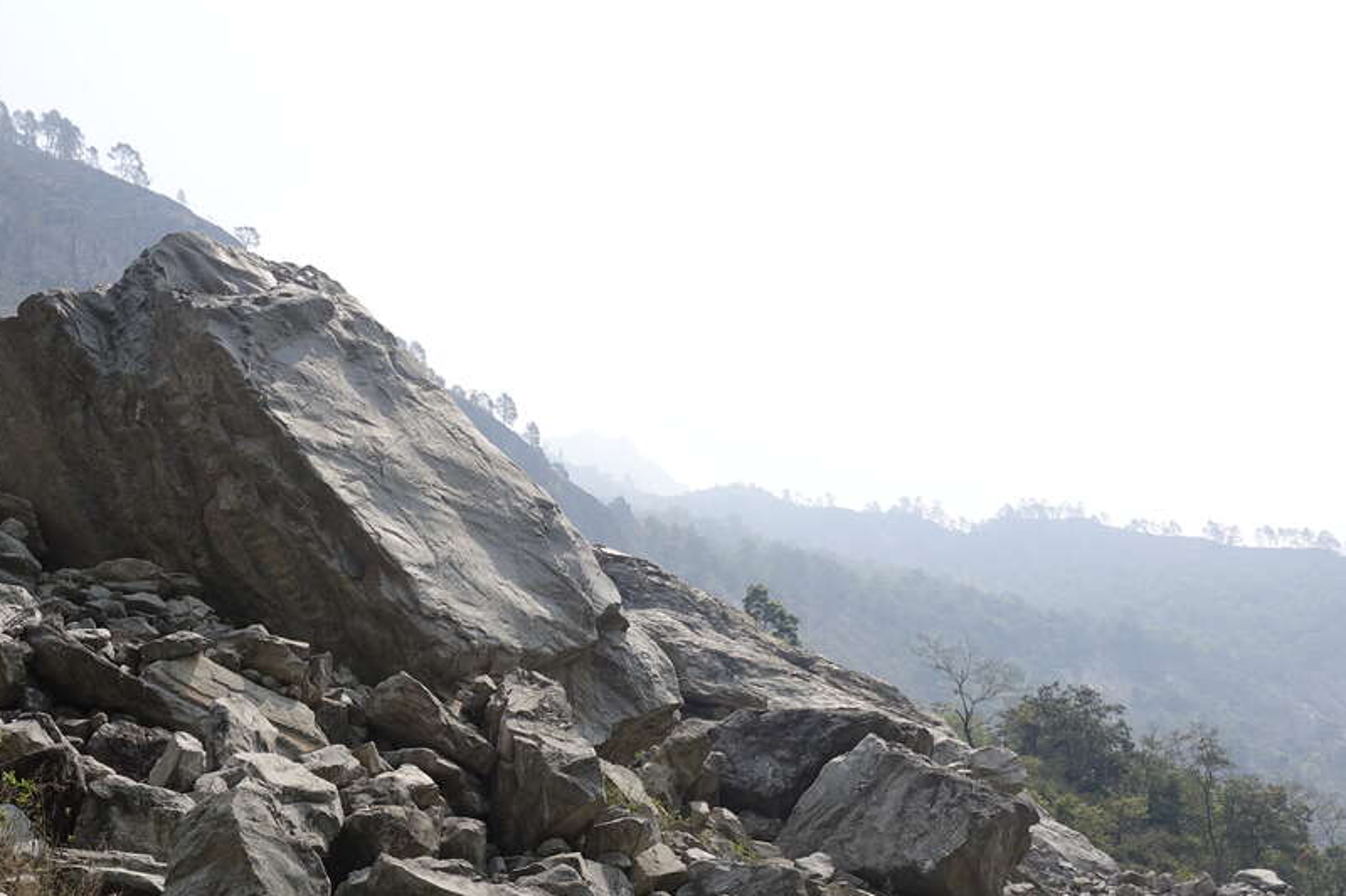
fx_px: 1346
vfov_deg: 36.2
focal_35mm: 36
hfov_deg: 52.4
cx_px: 486
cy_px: 644
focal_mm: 8.8
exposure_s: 1/125
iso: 125
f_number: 4
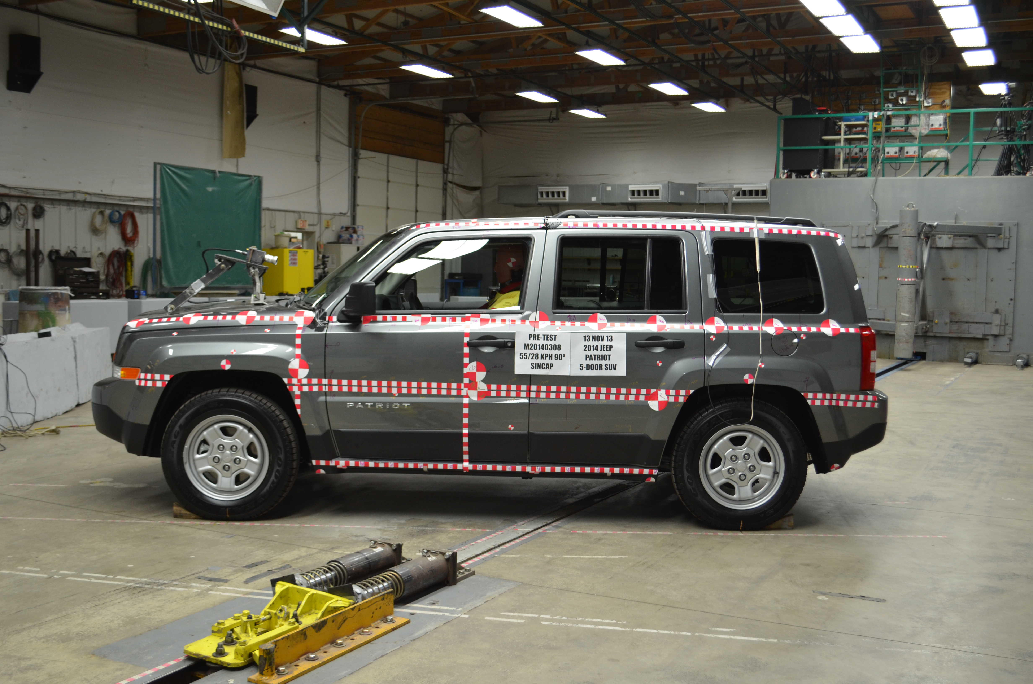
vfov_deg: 36.7
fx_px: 1031
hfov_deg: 53.2
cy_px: 342
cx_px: 516
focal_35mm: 36
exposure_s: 1/80
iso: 400
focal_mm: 24
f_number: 4.5
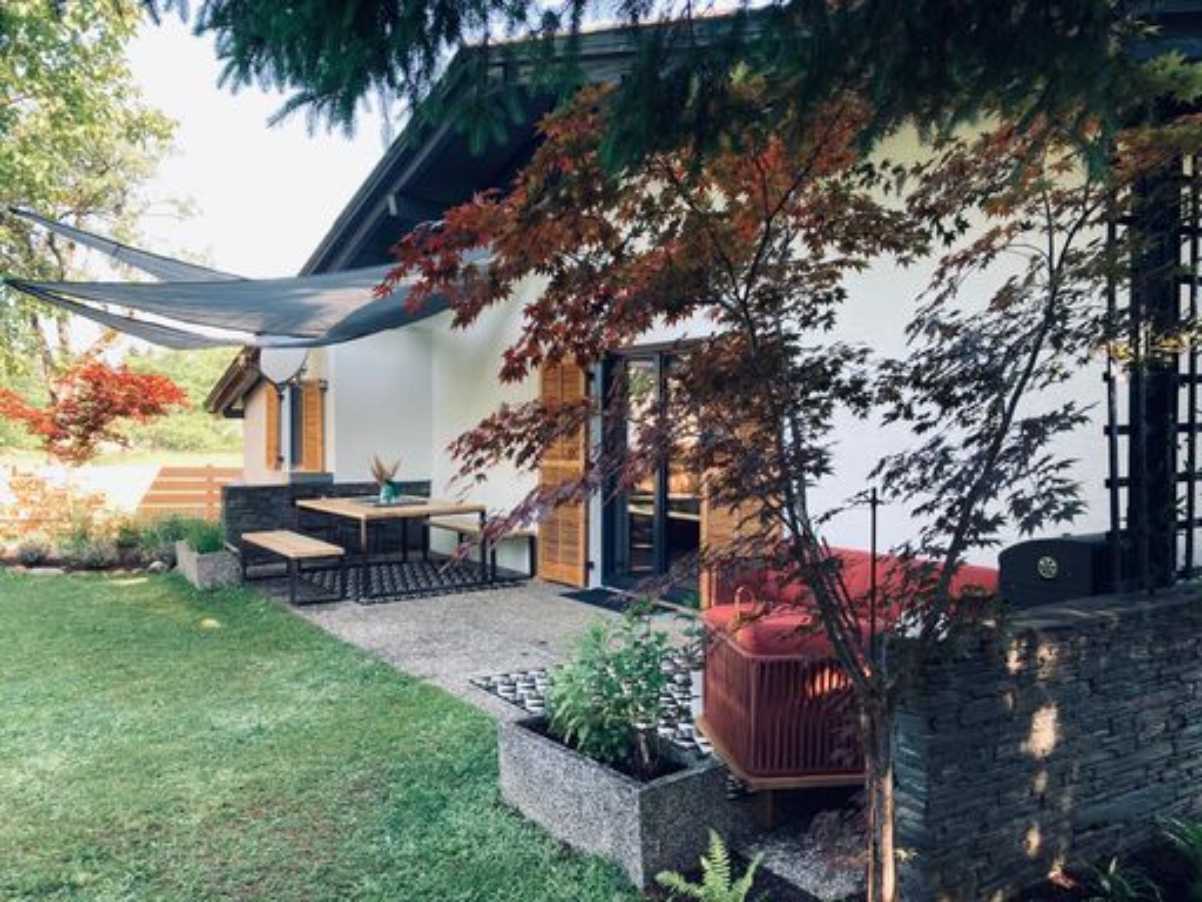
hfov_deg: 63.4
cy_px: 451
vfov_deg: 49.7
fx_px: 972
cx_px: 601
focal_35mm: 28
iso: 40
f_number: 1.8
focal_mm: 3.99
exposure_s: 1/121
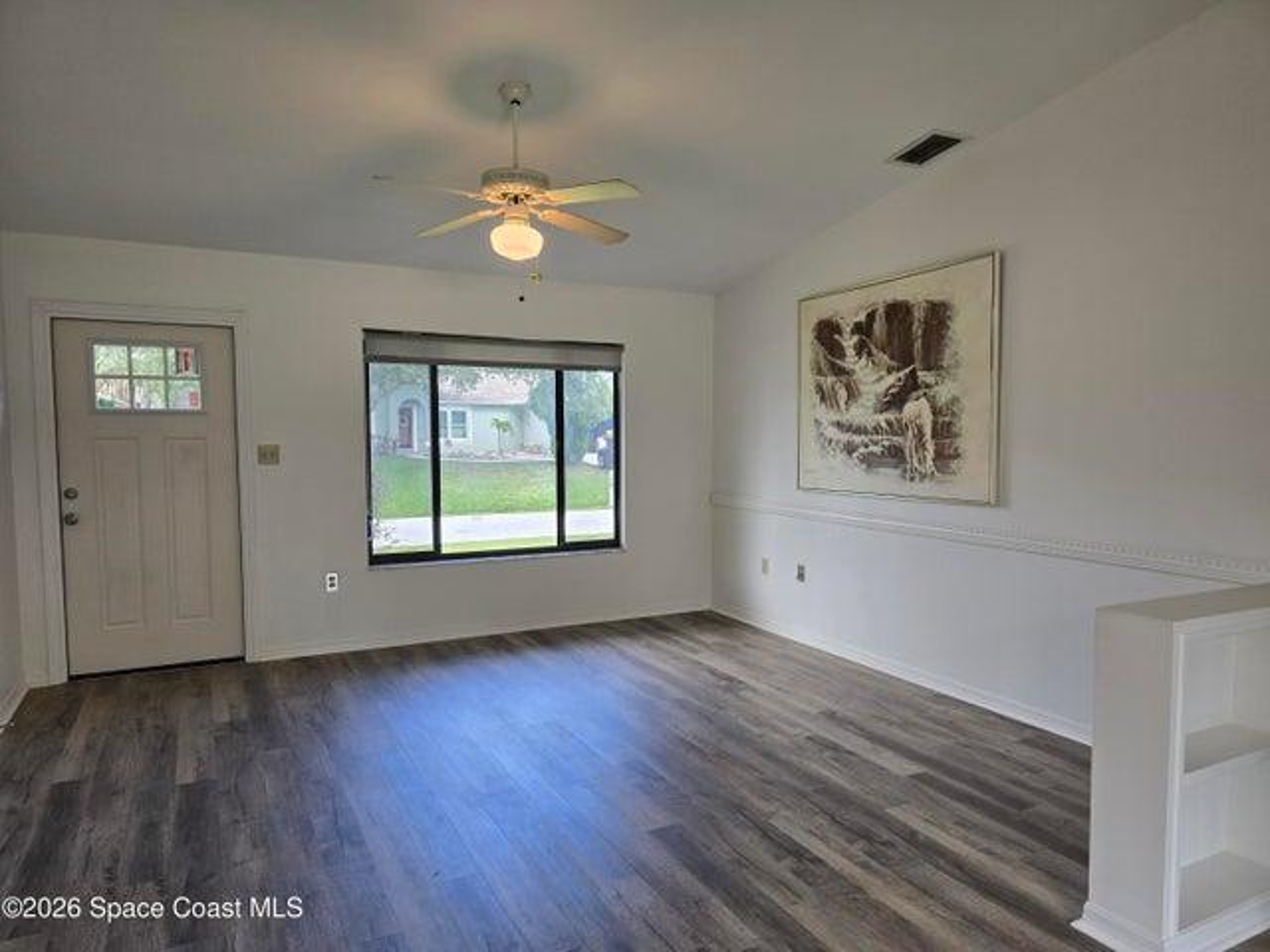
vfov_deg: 58.9
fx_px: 844
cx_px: 635
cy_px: 476
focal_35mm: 23
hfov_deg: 73.9
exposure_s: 1/120
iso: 64
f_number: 1.7
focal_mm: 6.3
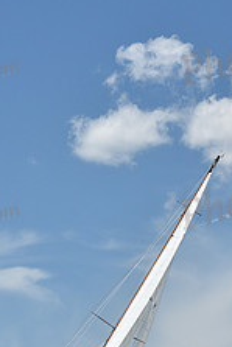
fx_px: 1756
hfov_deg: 7.6
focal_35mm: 182
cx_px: 100
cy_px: 293
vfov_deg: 11.2
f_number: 8
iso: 320
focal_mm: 70
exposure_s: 1/800
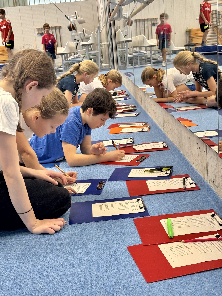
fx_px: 410
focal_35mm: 48
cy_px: 148
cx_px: 111
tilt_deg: -13.6
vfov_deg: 39.7
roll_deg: +5.2
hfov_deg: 30.3
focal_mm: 6.76
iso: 80
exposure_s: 1/50
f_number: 1.78
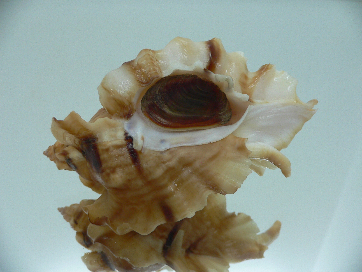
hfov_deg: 52.6
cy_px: 136
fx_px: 366
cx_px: 181
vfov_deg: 40.7
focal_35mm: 35
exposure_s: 1/60
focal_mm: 4.6
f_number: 2.8
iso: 100
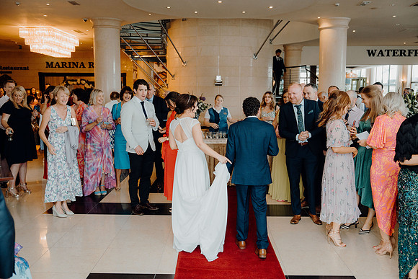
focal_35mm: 35
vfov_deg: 37.9
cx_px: 209
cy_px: 140
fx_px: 406
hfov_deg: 54.4
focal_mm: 35
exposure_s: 1/250
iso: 1000
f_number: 2.8
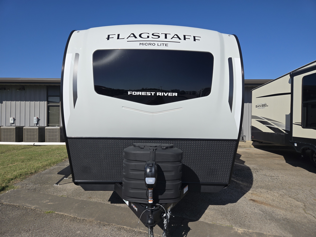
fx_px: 210
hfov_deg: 73.9
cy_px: 118
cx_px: 158
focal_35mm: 23
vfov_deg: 58.9
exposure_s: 1/2572
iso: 25
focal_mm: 5.4
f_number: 1.8
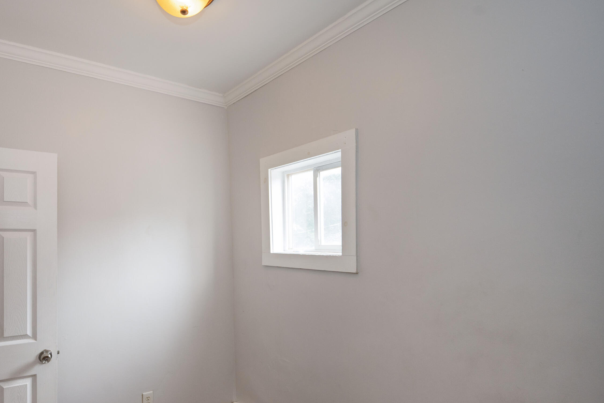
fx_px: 347
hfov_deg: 80.1
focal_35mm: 21
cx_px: 216
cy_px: 248
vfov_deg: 59.6
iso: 400
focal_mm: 15.5
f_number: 5.6
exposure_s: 1/60
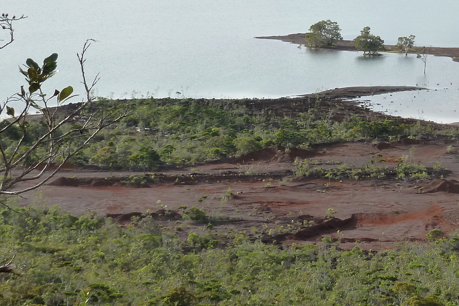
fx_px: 1747
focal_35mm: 137
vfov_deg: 10.0
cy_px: 40
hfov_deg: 14.7
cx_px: 479
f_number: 4
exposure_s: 1/320
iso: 125
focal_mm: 10.3
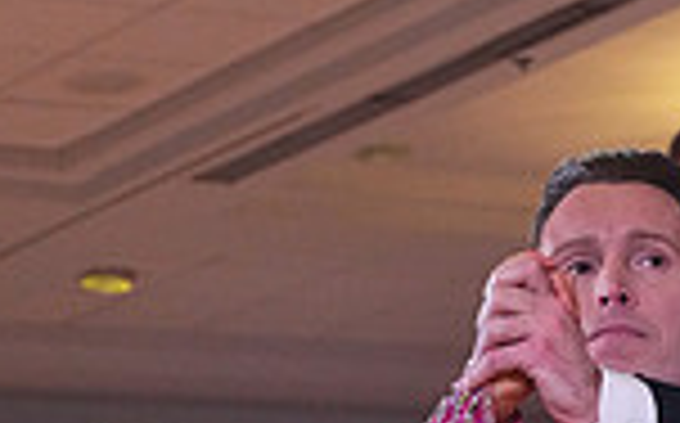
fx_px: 5091
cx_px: 597
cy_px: 1260
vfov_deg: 4.6
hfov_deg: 7.6
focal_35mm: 275
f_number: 6.3
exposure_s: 1/400
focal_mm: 70
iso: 8000
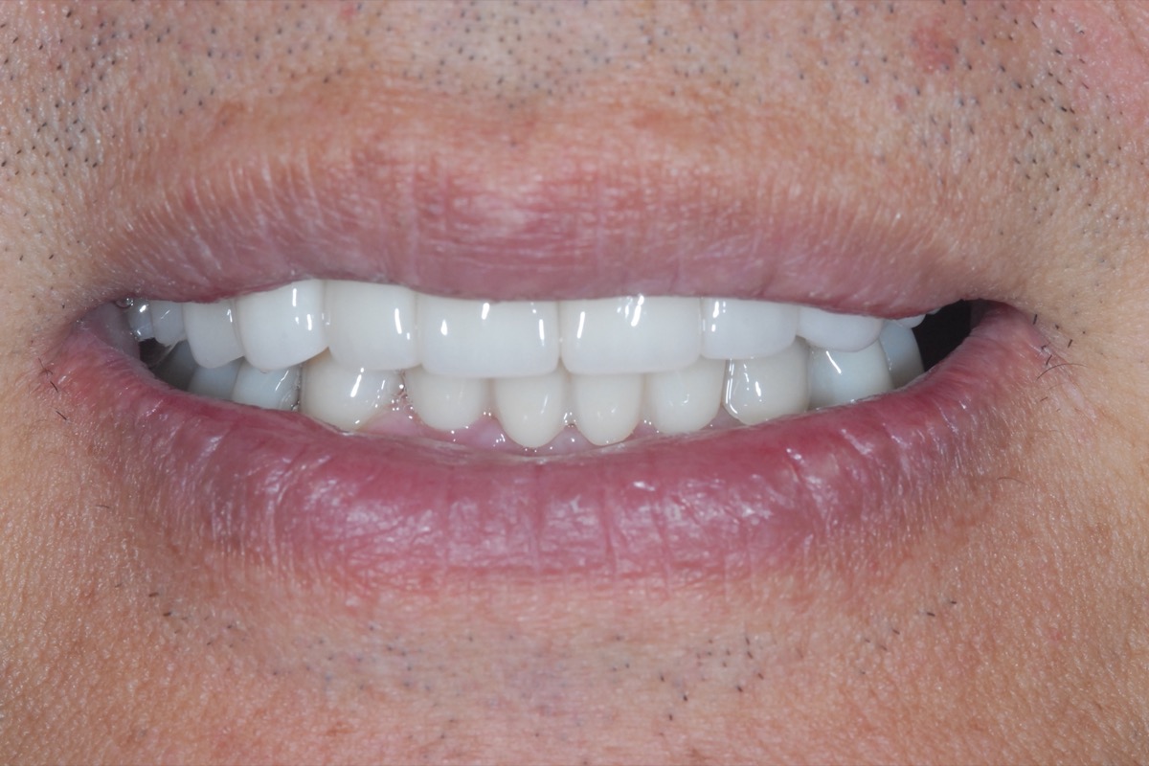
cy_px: 383
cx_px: 574
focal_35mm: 158
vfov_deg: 8.7
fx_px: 5026
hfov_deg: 13.0
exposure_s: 1/60
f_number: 22
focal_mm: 105
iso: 400
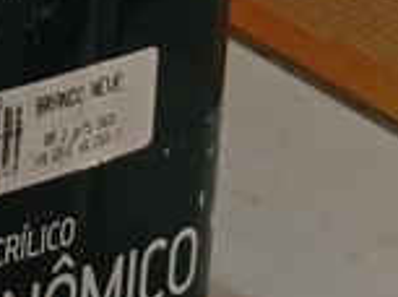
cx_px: -643
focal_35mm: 188
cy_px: -625
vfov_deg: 7.0
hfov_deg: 9.2
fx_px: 2156
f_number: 1.79
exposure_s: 1/30
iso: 338
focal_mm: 4.7
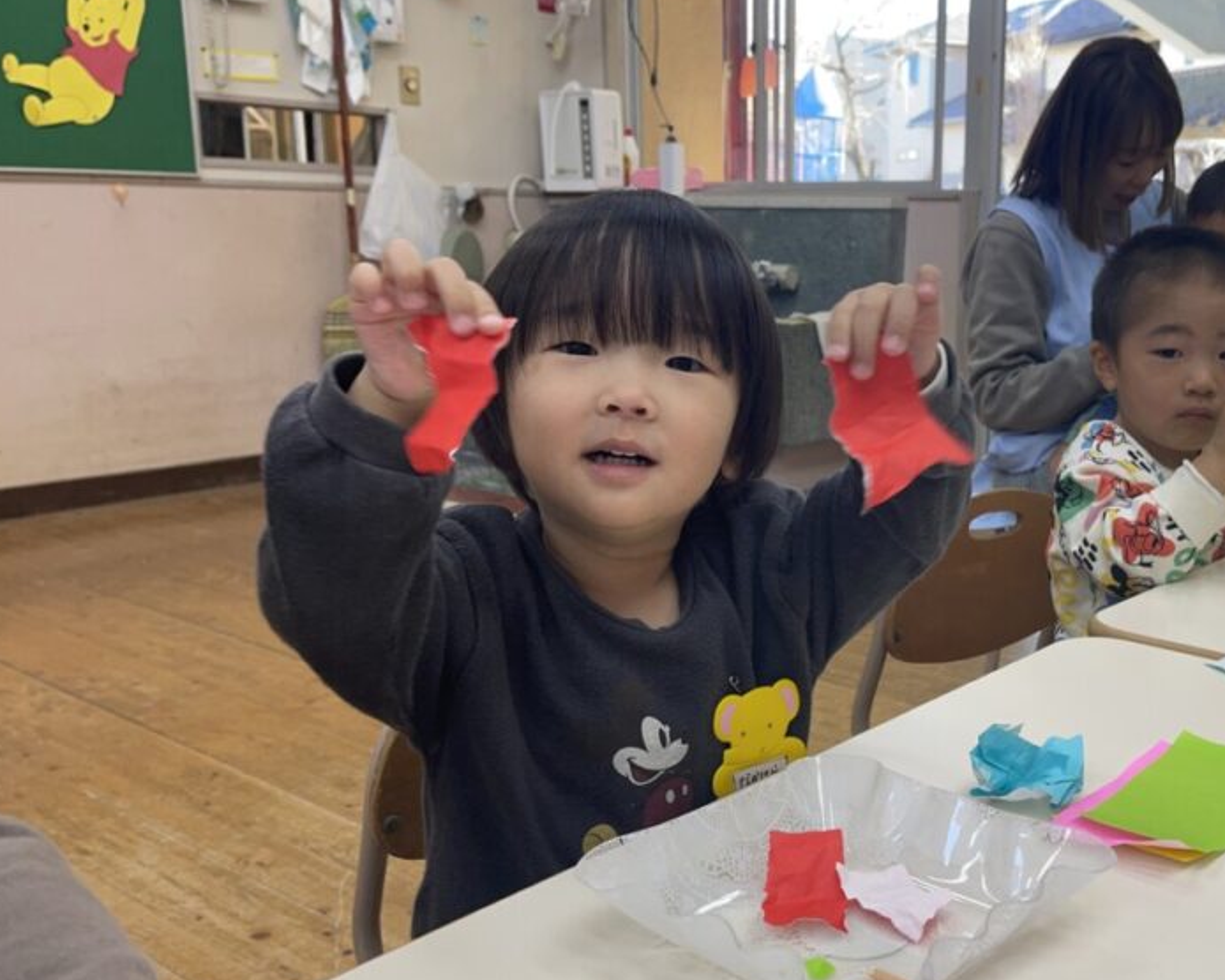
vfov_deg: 41.1
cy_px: 549
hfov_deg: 49.3
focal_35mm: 36
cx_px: 835
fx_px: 1305
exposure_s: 1/100
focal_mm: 5.1
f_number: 1.6
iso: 50
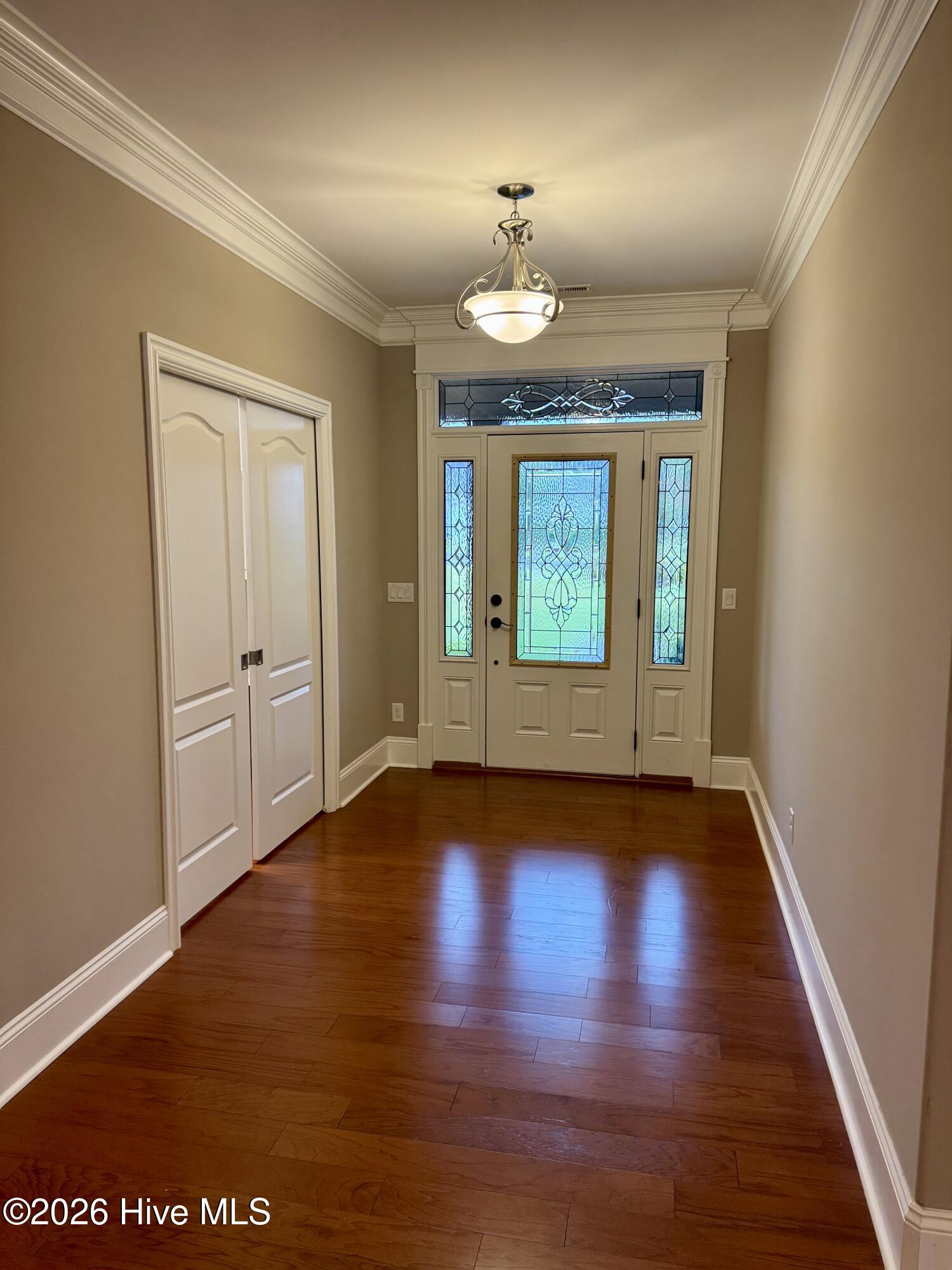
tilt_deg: -6.8
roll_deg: +0.2
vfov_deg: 71.6
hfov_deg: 56.8
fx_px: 880
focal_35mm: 24
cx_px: 476
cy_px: 635
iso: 200
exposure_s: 1/120
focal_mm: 6.76
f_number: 1.78
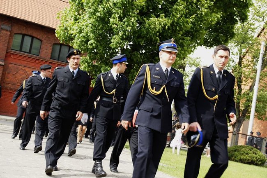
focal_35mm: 52
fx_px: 389
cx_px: 134
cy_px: 89
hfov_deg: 37.9
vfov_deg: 25.7
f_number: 5.6
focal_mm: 35
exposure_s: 1/80
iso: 100
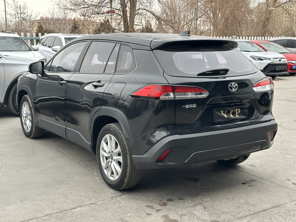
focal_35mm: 48
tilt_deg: -9.4
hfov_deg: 39.7
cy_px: 111
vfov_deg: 30.3
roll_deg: +0.0
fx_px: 410
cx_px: 148
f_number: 1.78
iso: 64
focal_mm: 6.86
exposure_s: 1/303
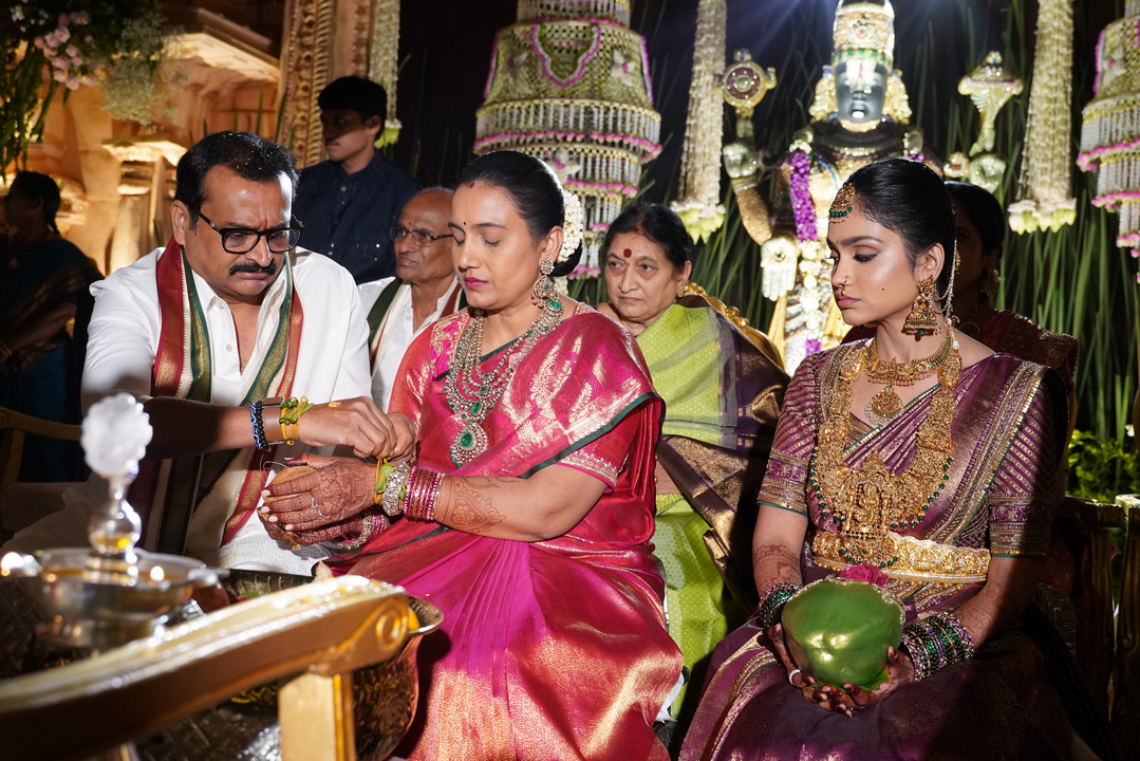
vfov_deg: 31.9
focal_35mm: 42
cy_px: 380
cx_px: 570
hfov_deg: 46.4
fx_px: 1330
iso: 2000
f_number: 4
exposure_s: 1/250
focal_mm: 28
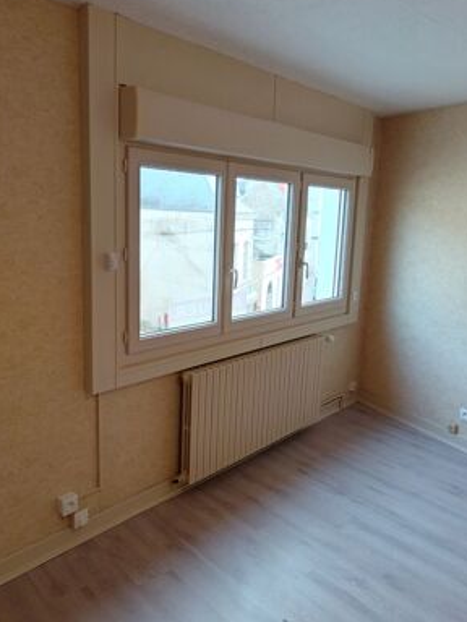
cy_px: 322
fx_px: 540
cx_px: 217
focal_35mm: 30
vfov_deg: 59.9
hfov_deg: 46.8
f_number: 1.9
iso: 448
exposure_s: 1/50
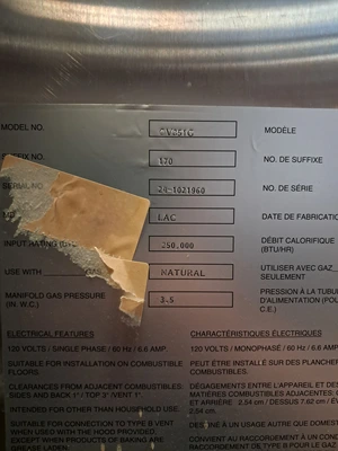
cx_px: 169
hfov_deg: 51.4
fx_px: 352
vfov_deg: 65.3
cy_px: 226
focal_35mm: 27
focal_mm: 4
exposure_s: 1/25
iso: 800
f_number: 1.8
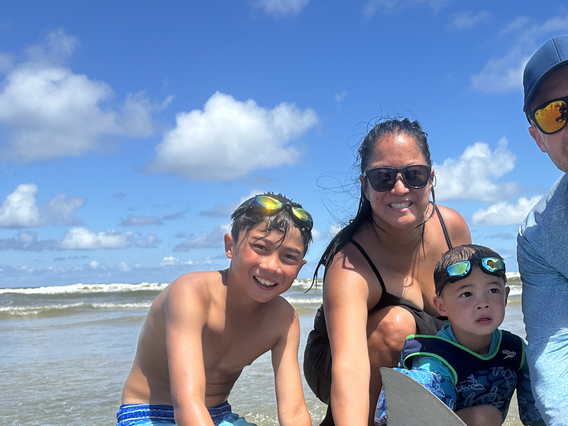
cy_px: 371
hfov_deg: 41.8
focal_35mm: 44
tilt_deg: -7.2
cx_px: 420
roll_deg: +0.8
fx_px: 722
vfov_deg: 31.6
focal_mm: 6.86
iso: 80
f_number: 1.78
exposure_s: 1/4348
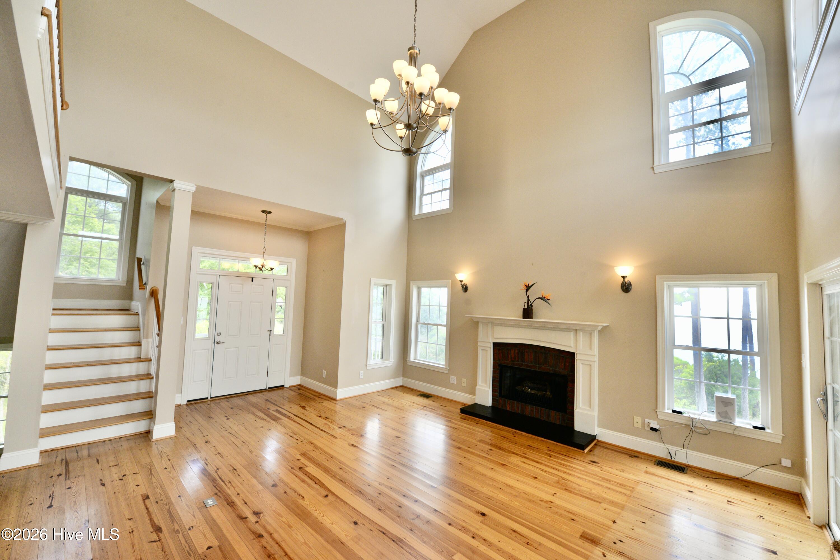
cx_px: 420
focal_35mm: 14
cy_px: 280
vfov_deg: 81.2
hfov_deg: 104.2
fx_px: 327
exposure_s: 1/200
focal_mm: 14
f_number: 7.1
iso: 800
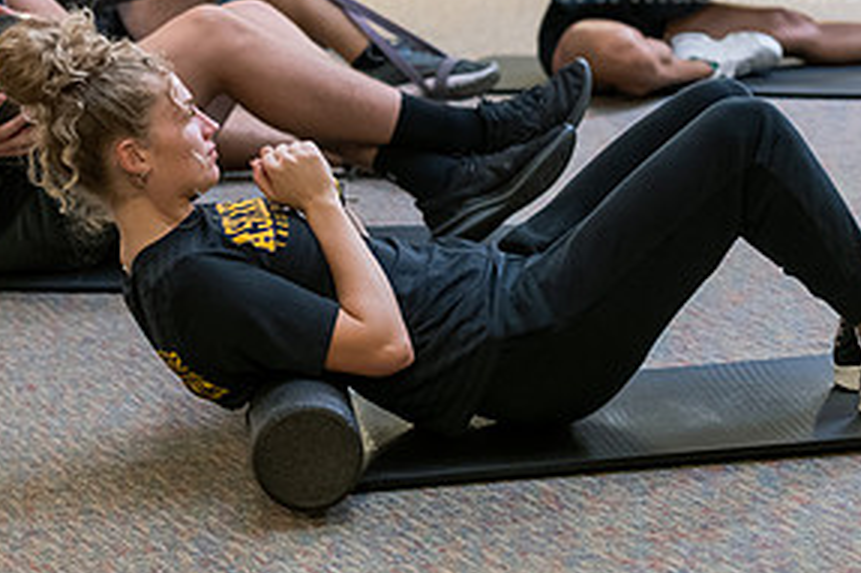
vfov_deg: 8.2
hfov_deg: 12.4
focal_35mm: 166
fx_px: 3968
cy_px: 52
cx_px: 420
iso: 1600
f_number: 3.2
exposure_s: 1/200
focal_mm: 82
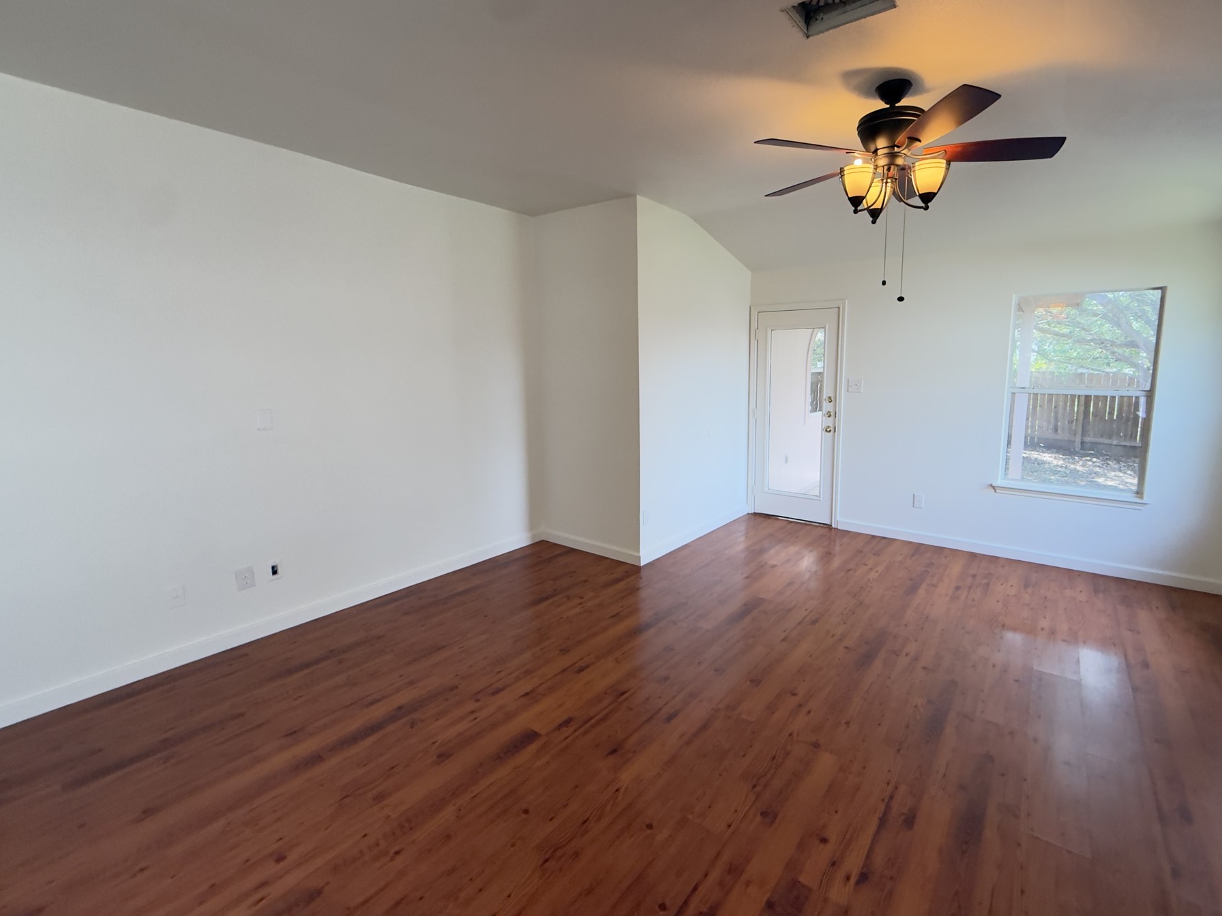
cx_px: 669
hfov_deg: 94.2
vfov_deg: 78.0
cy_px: 435
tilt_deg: -8.6
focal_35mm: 16
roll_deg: +1.4
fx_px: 565
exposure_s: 1/120
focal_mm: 2.22
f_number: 2.2
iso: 250
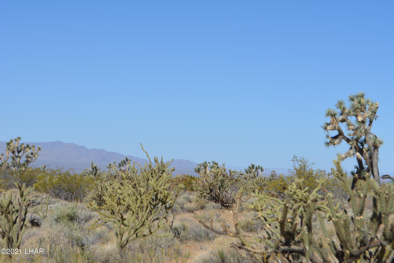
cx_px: 197
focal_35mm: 82
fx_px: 904
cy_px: 132
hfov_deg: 24.6
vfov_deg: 16.6
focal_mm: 55
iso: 100
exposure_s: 1/320
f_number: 9
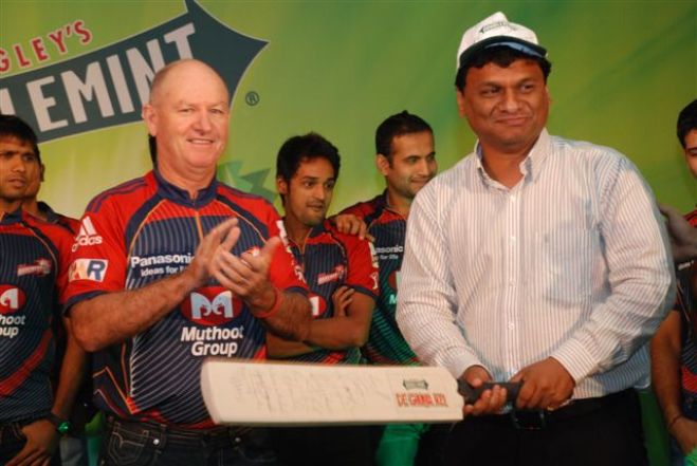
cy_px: 233
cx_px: 348
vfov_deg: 13.9
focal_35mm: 99
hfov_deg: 20.6
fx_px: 1919
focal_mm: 66
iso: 640
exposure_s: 1/80
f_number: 5.6
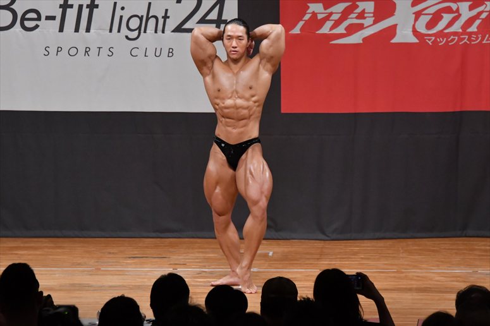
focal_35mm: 255
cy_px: 163
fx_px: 3469
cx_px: 245
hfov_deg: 8.1
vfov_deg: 5.4
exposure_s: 1/400
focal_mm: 170
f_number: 5.6
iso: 5600
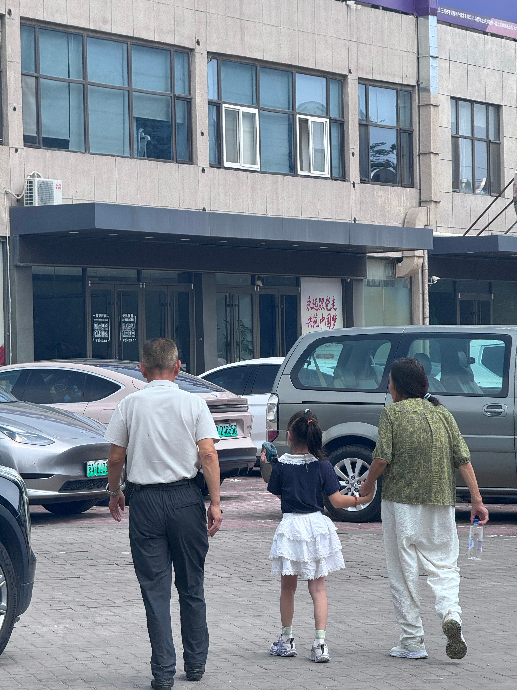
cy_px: 345
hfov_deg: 12.3
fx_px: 2390
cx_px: 258
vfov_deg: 16.4
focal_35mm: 120
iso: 50
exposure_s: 1/903
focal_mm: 15.66
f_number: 2.8
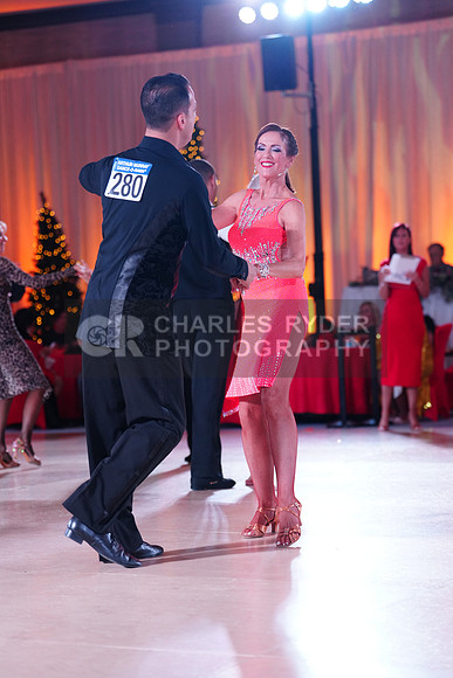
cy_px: 339
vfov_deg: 22.9
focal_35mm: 89
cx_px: 226
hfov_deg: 15.4
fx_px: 1679
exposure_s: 1/400
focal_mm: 89
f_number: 2.8
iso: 1600
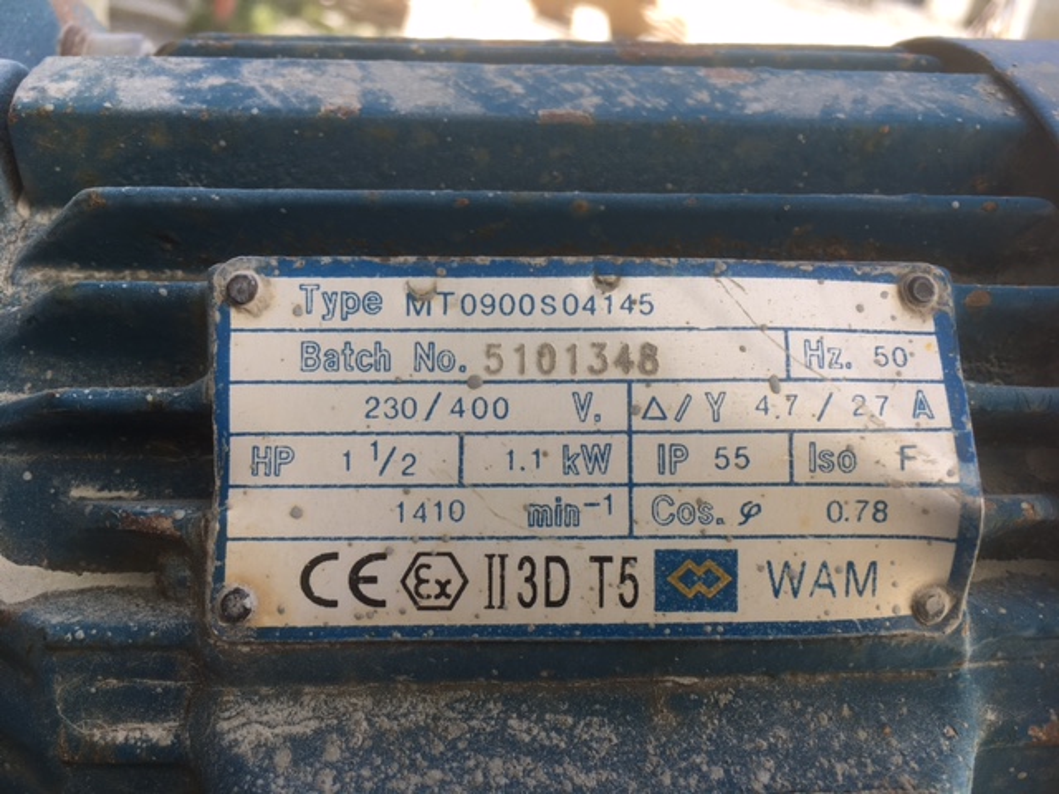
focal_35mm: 29
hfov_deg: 61.7
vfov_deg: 48.2
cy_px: 397
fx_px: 887
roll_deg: -12.9
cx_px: 530
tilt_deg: -29.2
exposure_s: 1/238
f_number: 2.2
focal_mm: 4.15
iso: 25
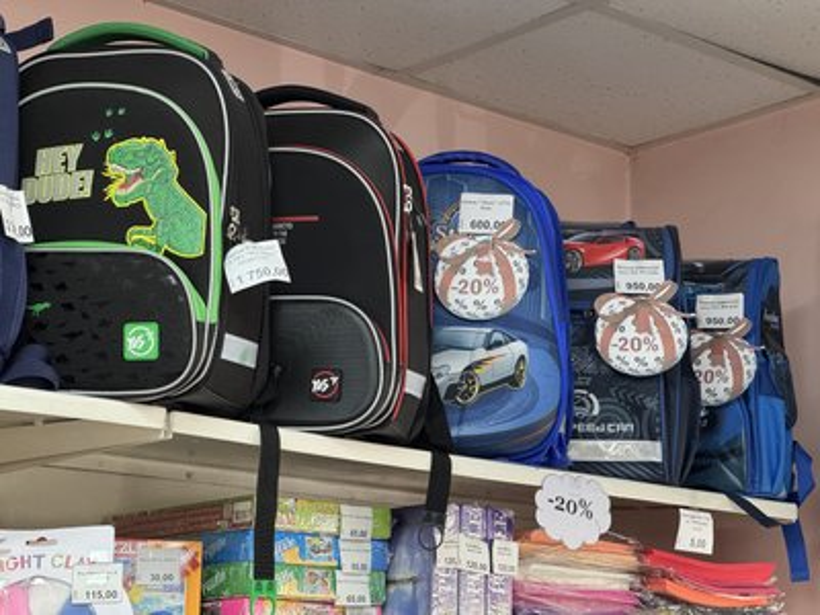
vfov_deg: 19.1
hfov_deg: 25.3
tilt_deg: +13.4
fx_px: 1824
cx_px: 410
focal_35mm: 77
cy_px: 308
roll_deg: -0.6
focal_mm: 9
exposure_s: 1/60
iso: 400
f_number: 2.8
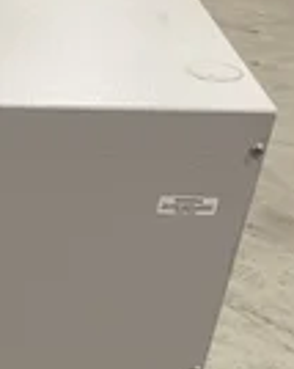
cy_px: 347
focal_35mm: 76
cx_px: -91
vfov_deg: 24.2
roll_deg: -2.4
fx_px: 828
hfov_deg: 18.7
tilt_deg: -37.3
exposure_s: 1/60
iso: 250
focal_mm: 4.2
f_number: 1.6
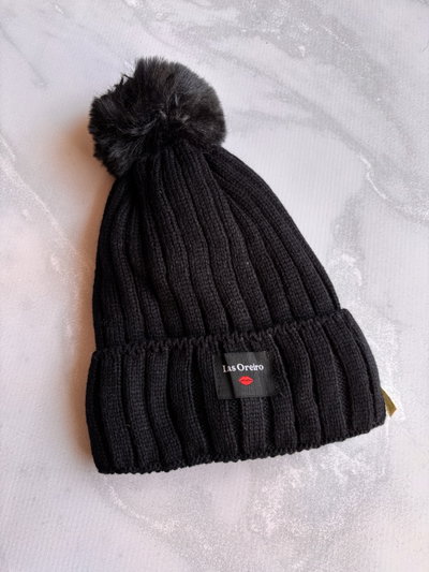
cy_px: 286
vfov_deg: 67.3
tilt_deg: -72.7
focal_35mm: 26
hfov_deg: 53.1
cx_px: 214
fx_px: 429
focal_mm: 5.96
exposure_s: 1/121
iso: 64
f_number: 1.6
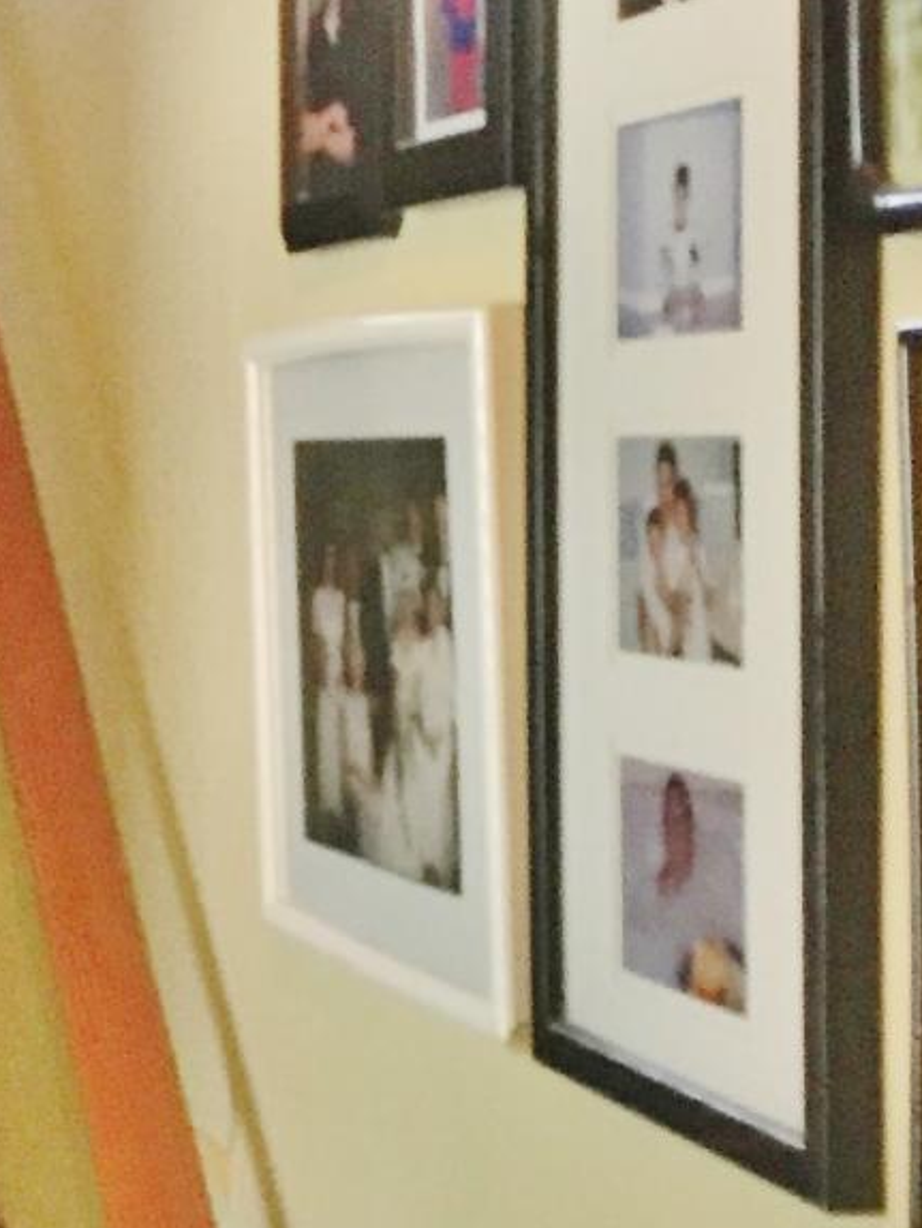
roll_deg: +0.2
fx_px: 3584
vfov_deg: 19.4
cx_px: -599
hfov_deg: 13.5
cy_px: 389
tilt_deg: +0.6
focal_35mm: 101
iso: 160
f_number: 2.2
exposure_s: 1/30
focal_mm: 4.15
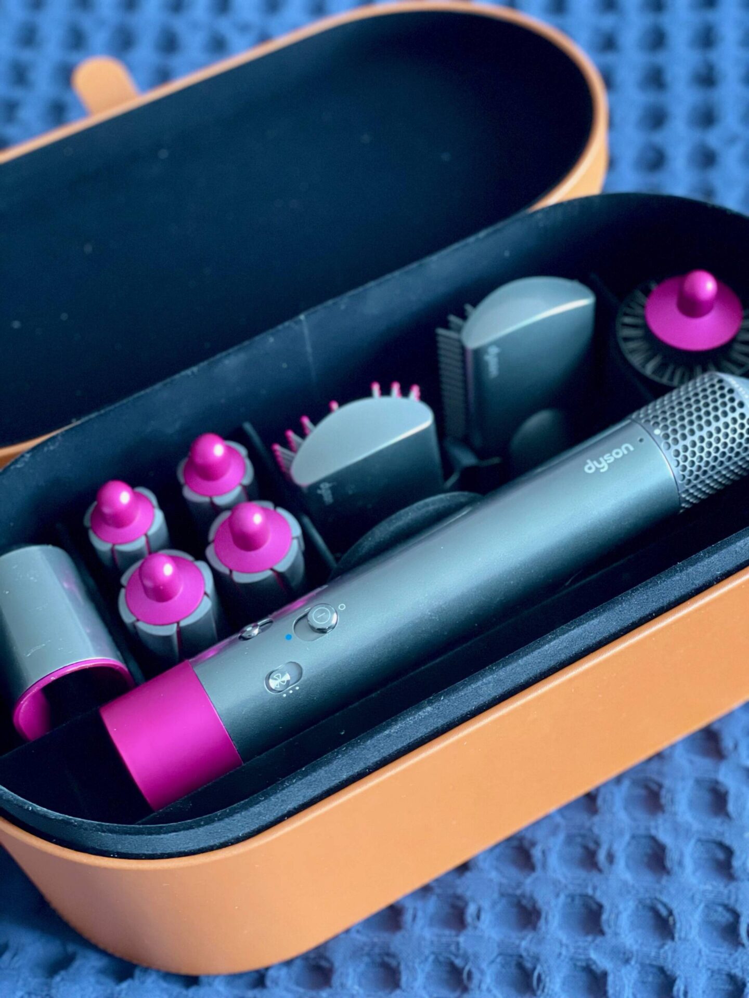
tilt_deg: -62.5
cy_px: 499
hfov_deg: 28.0
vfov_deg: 36.8
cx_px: 374
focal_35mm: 52
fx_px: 1500
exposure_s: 1/40
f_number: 2
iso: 400
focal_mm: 6
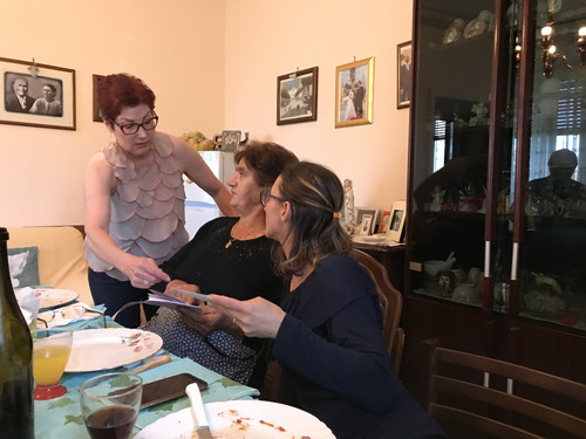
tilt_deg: -2.1
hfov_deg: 63.4
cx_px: 293
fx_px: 474
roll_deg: -1.1
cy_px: 220
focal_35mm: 28
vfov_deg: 49.7
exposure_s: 1/13
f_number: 1.8
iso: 100
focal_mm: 3.99
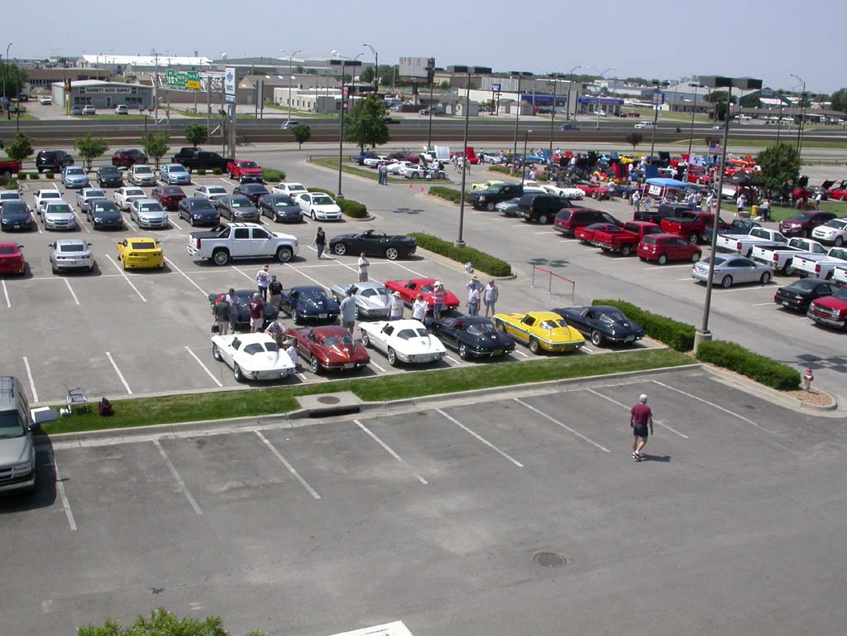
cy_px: 318
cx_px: 424
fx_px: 930
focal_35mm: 38
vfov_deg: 37.7
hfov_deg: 49.0
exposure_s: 1/416
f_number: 7.5
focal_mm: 8
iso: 100
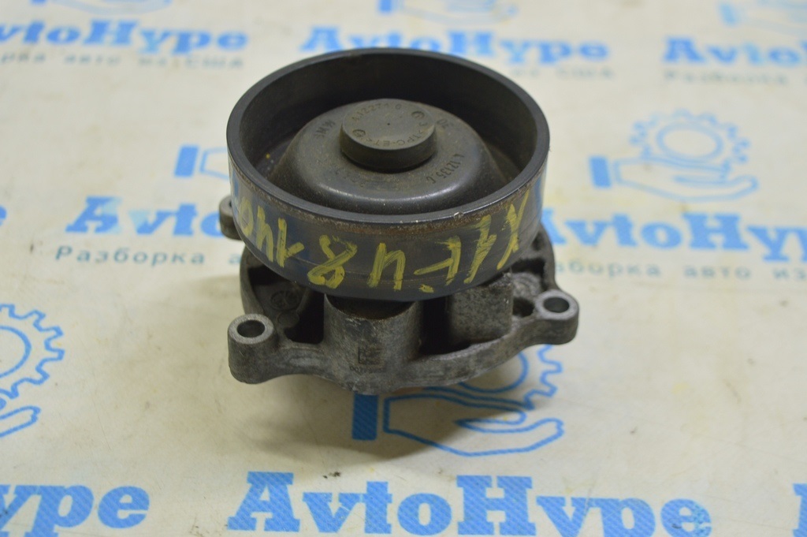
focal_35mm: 60
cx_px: 404
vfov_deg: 22.6
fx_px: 1344
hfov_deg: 33.4
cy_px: 268
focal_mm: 40
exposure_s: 1/20
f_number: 5.6
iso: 400
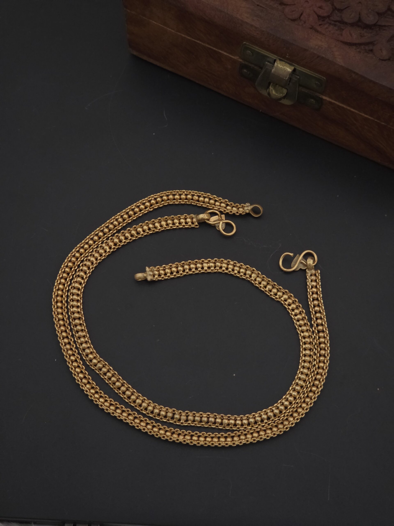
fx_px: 1047
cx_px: 197
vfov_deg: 28.2
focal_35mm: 69
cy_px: 263
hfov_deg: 21.3
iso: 250
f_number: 2.4
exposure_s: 1/33.3
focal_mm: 7
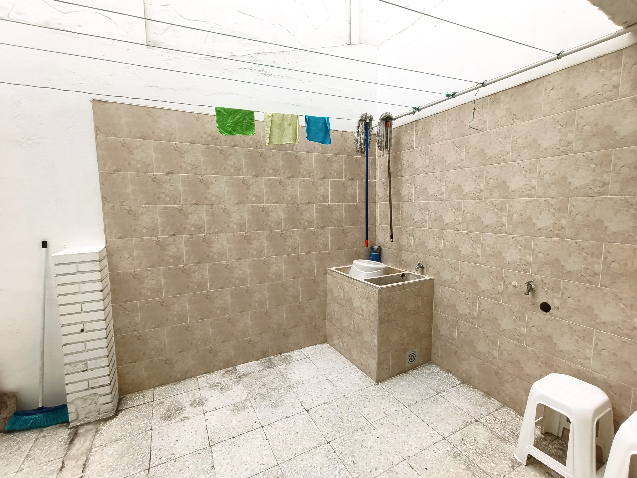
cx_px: 318
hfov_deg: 98.2
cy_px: 239
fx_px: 276
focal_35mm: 15
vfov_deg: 81.7
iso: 64
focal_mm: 1.67
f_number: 2.2
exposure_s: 1/120
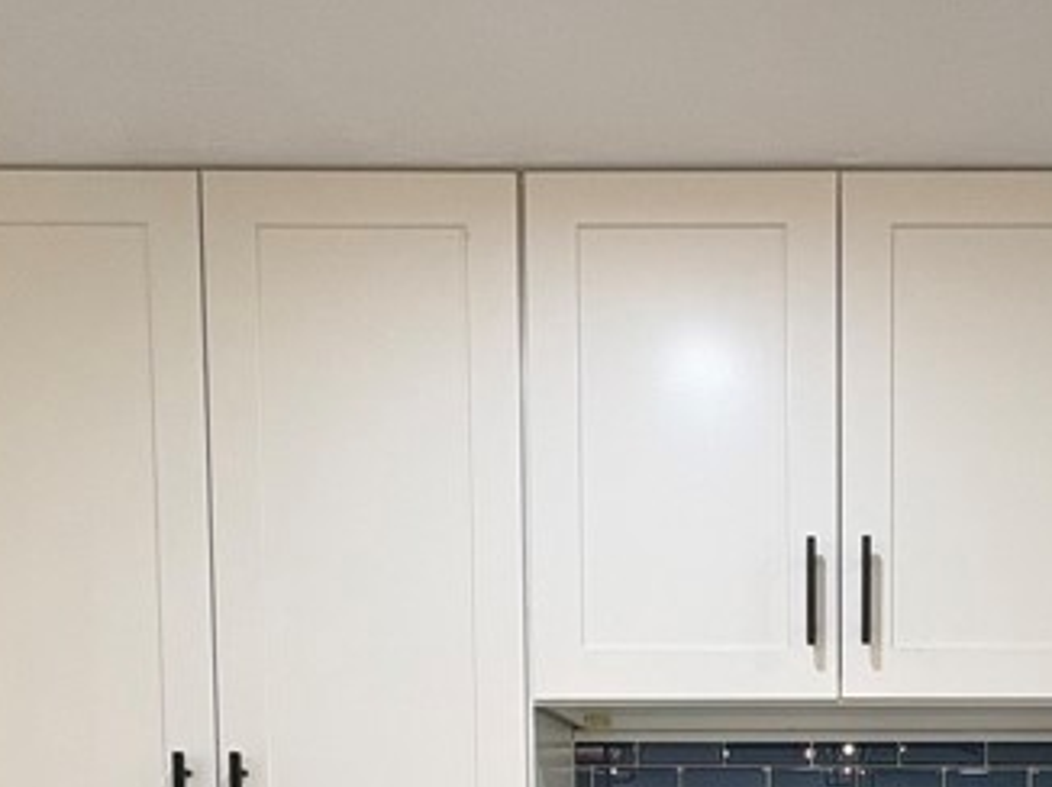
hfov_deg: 40.7
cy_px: 968
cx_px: 884
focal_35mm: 44
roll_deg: +0.9
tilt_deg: -3.2
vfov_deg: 28.2
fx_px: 1336
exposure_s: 1/60
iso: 125
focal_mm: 2.22
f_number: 2.2
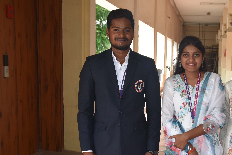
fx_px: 342
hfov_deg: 36.6
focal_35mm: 53
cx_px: 176
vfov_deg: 25.5
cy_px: 94
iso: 200
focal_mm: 22
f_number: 3.8
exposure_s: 1/125
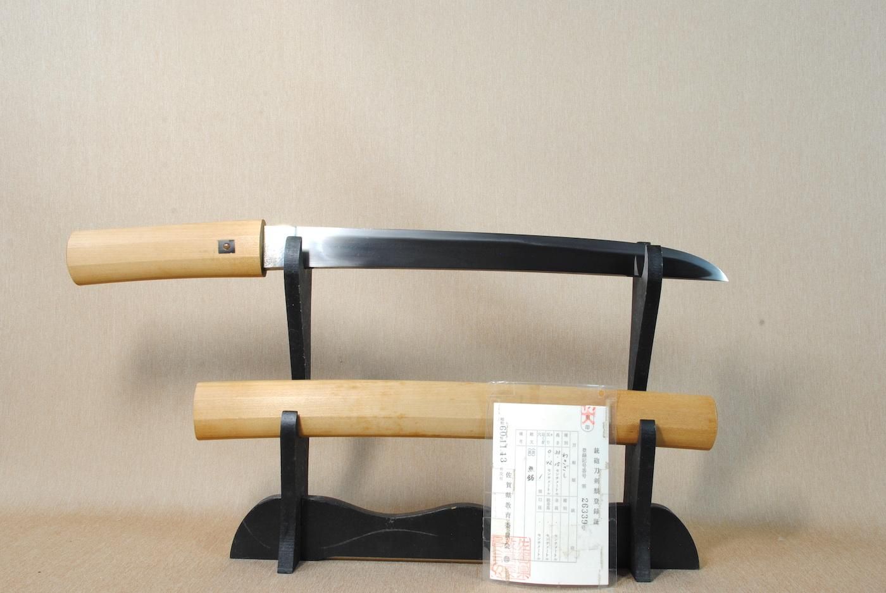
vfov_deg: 40.1
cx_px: 443
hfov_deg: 57.2
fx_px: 813
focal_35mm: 33
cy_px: 296
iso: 200
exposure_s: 1/2
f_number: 11
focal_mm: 22
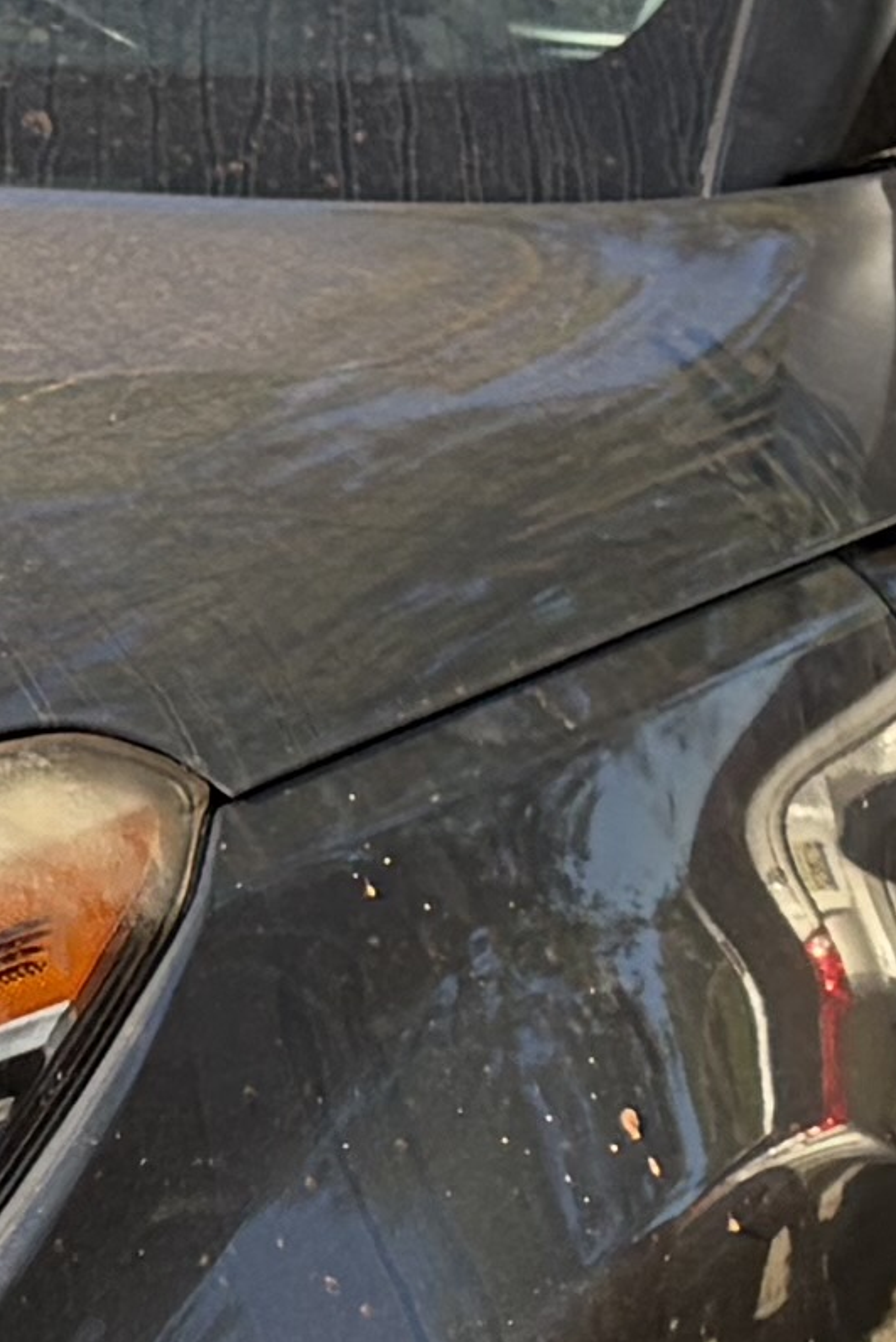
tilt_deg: -12.8
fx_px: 7239
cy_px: 1047
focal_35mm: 194
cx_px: -1124
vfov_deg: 10.6
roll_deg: -0.8
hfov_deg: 6.8
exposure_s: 1/1799
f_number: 1.6
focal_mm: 5.96
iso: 50
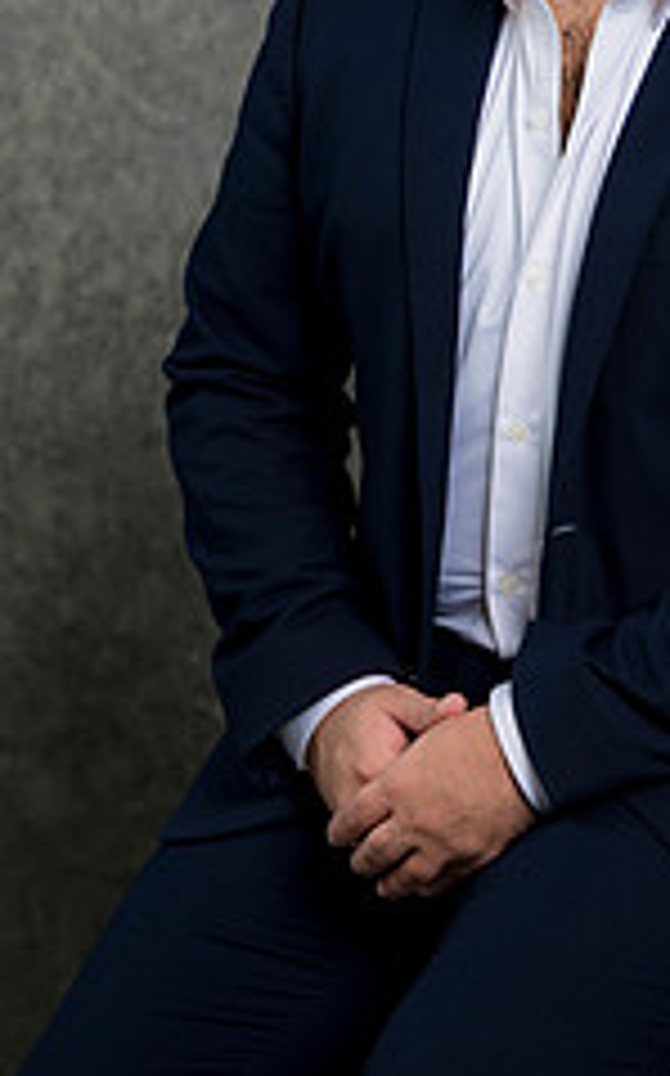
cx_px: 603
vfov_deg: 12.8
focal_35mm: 163
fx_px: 4771
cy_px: 270
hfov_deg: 8.0
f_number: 5
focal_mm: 85
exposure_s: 1/200
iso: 125
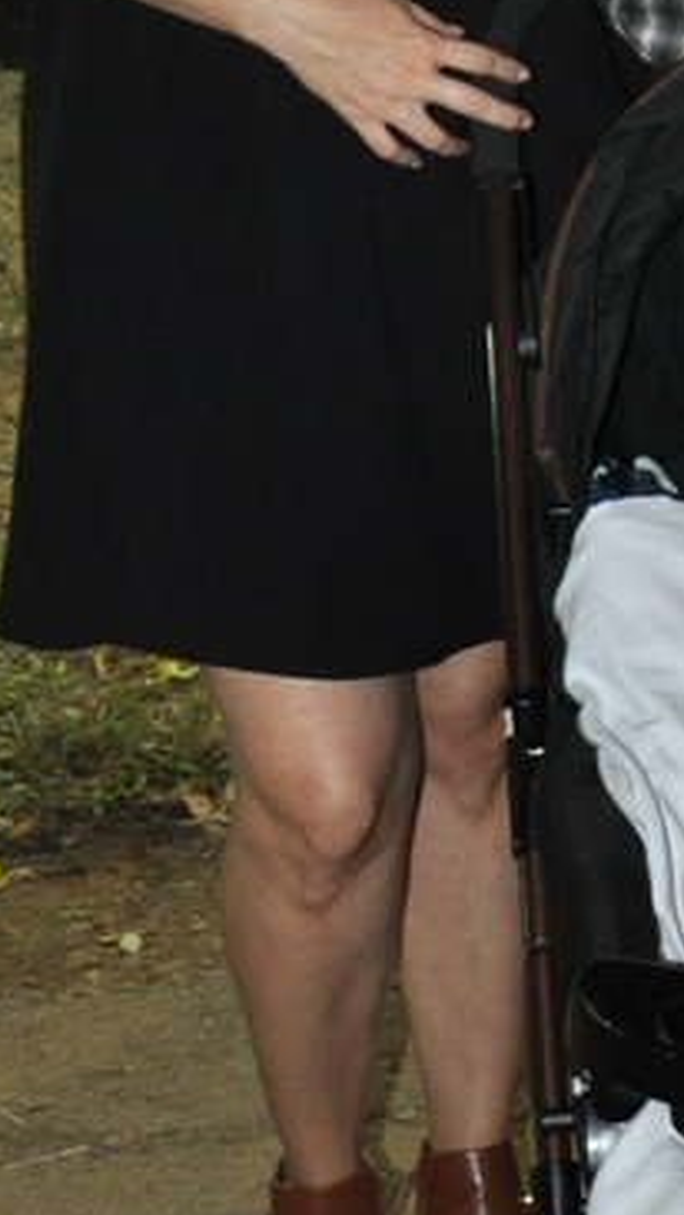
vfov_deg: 16.7
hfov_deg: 9.2
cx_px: 1185
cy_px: 70
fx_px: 4061
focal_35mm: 126
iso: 800
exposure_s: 1/60
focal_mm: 21
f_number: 4
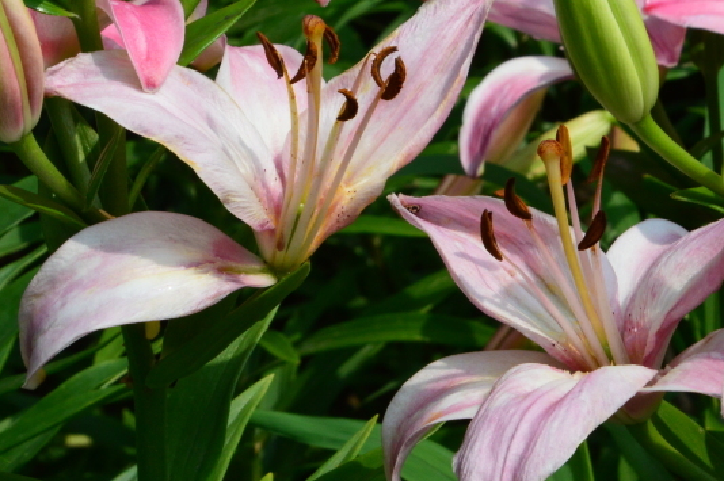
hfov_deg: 9.0
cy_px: 109
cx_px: 385
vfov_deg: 6.0
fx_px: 4621
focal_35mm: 230
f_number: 20
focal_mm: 80
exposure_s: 1/250
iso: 640
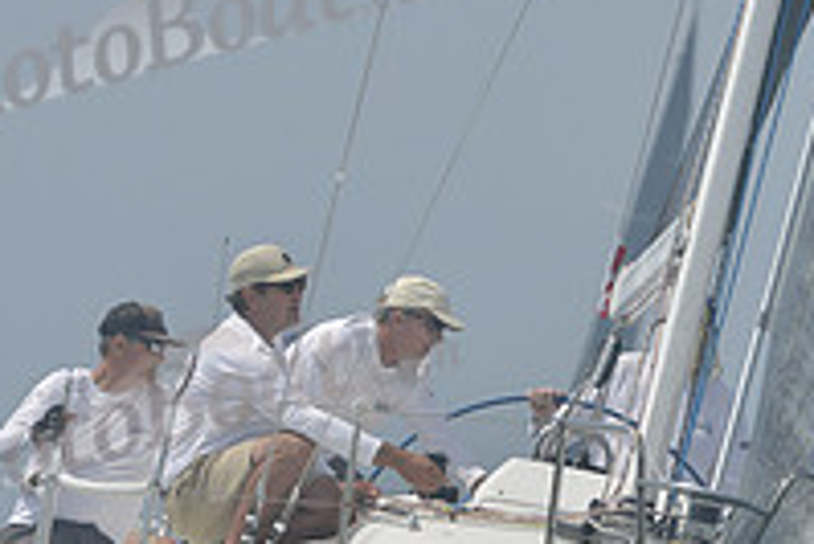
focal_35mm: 876
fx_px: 19821
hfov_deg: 2.4
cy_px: 566
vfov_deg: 1.6
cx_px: 675
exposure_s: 1/1000
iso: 280
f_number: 10
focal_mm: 300
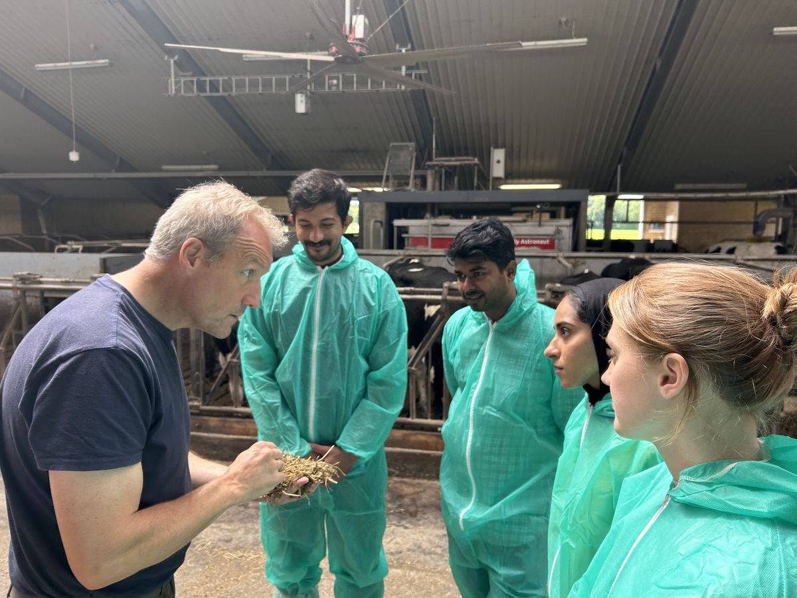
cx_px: 398
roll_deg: +0.1
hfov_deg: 67.3
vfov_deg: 53.1
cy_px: 299
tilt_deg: -6.4
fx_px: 599
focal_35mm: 26
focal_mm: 5.7
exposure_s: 1/588
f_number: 1.5
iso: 50
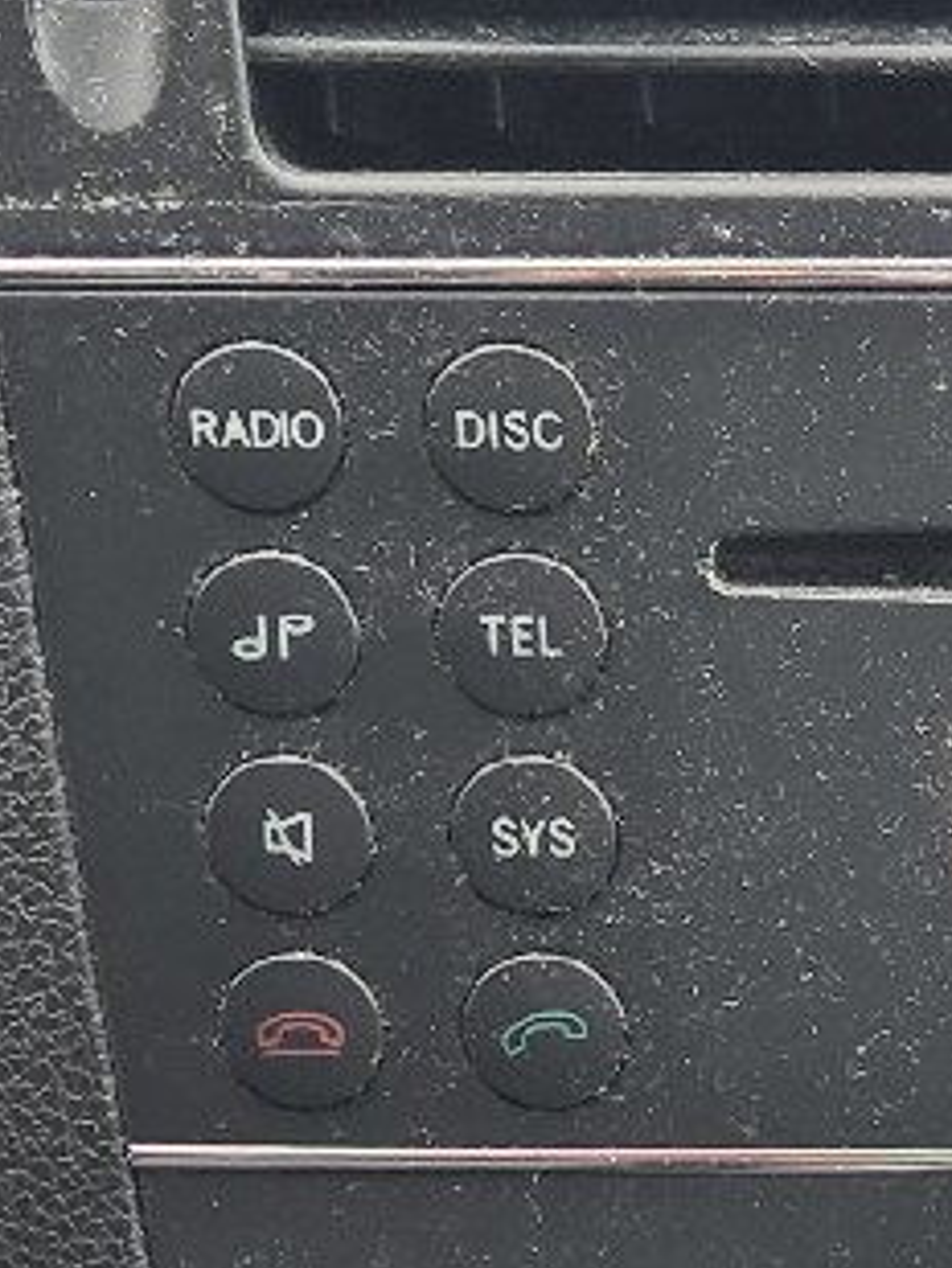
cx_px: 1806
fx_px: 5240
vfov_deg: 13.5
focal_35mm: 143
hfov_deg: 9.8
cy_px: 1403
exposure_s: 1/182
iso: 80
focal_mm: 5.4
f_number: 1.8
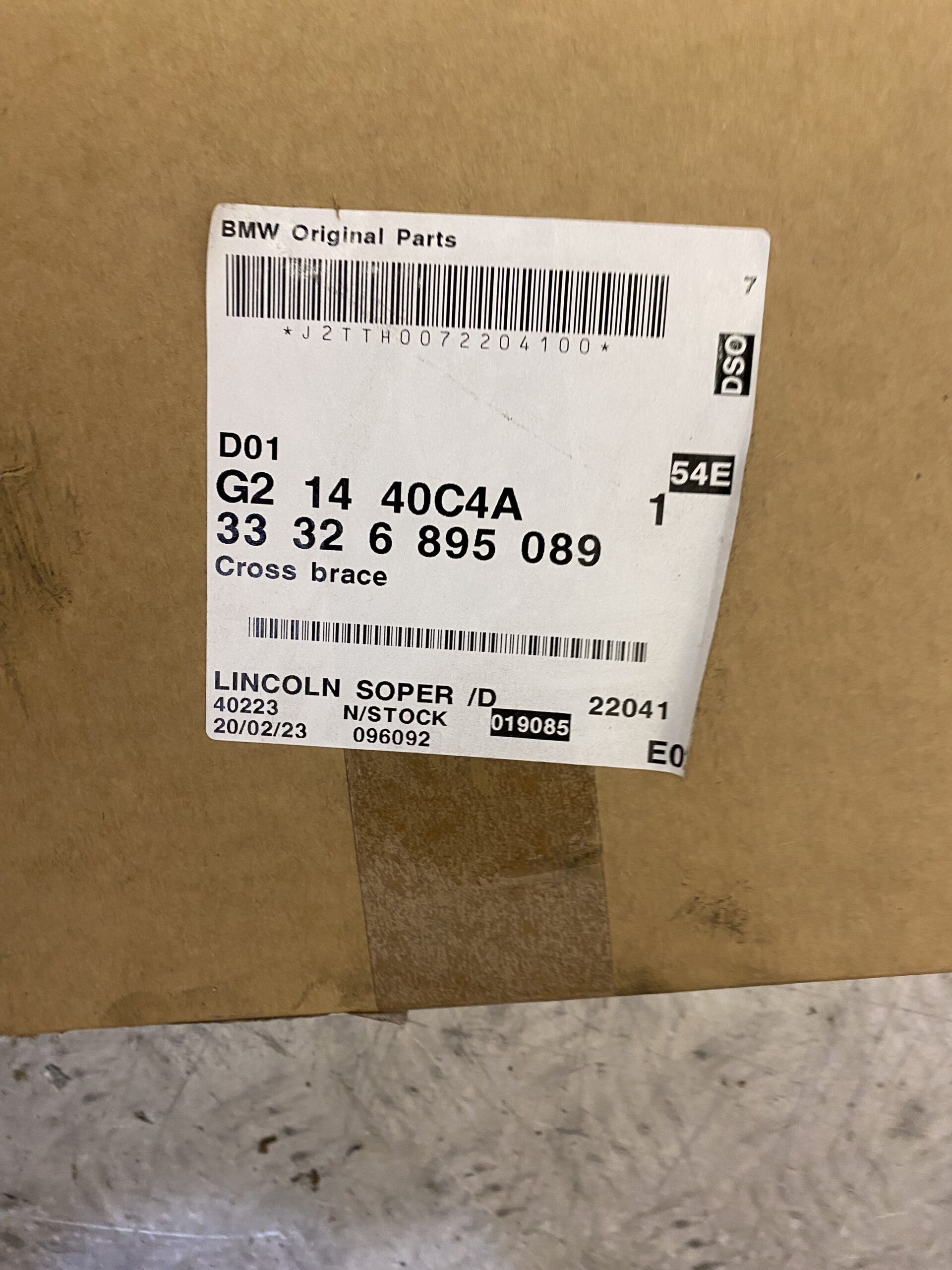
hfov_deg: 53.1
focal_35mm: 26
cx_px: 476
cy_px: 635
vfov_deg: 67.3
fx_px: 953
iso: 125
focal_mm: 4.25
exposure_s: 1/50
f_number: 1.8
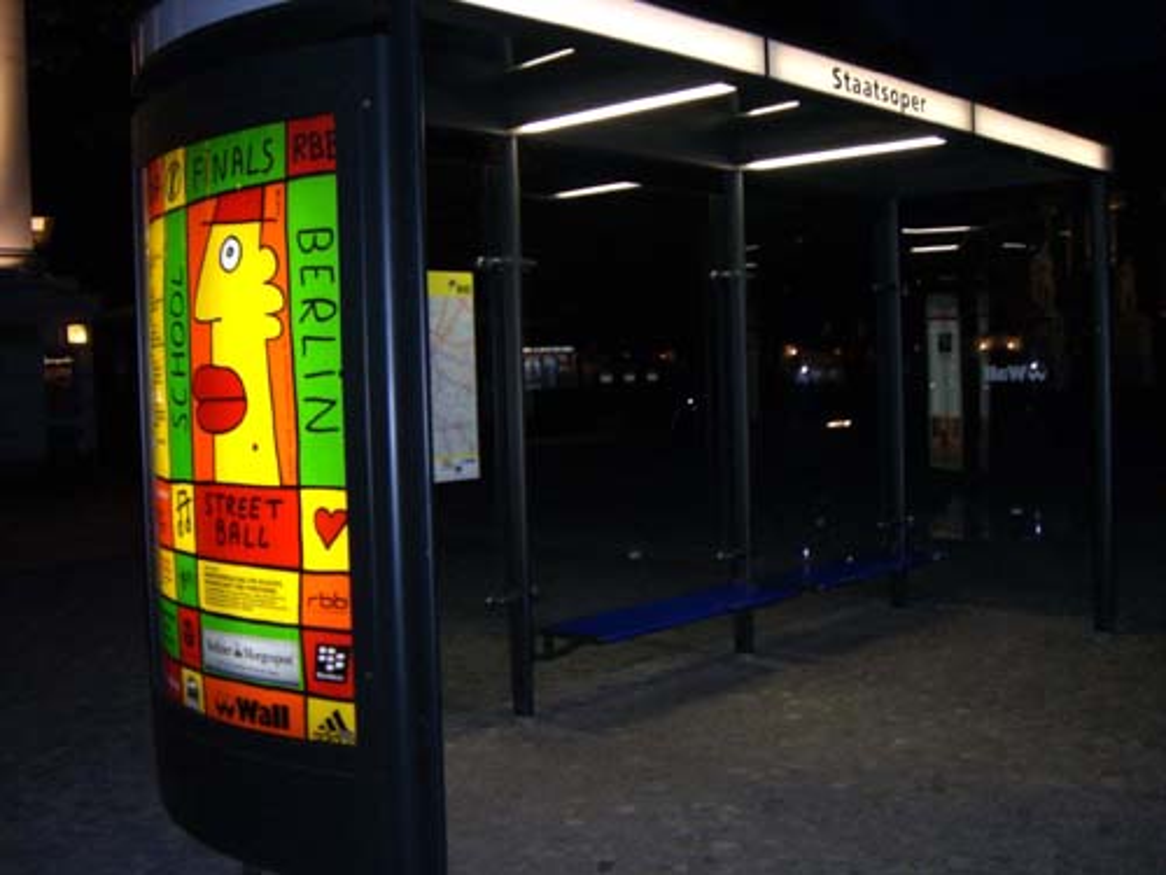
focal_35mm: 38
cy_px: 438
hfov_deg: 49.0
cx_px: 583
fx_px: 1280
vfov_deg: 37.7
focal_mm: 6.2
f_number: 2.7
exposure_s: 1/60
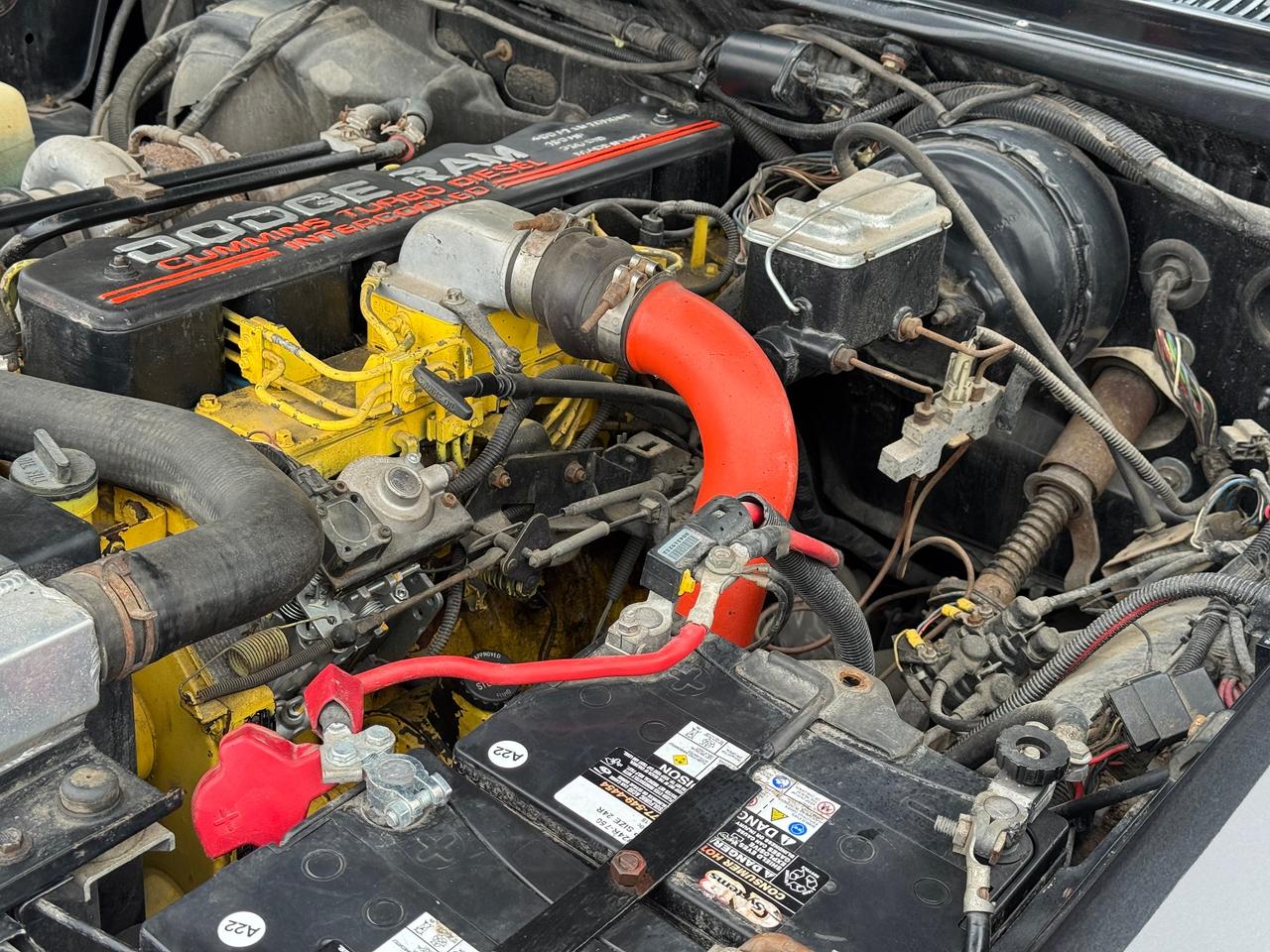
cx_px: 635
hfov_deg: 39.7
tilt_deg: -30.1
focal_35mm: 48
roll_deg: -3.4
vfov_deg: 30.3
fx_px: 1761
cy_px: 476
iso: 64
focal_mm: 6.76
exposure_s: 1/195
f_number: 1.78
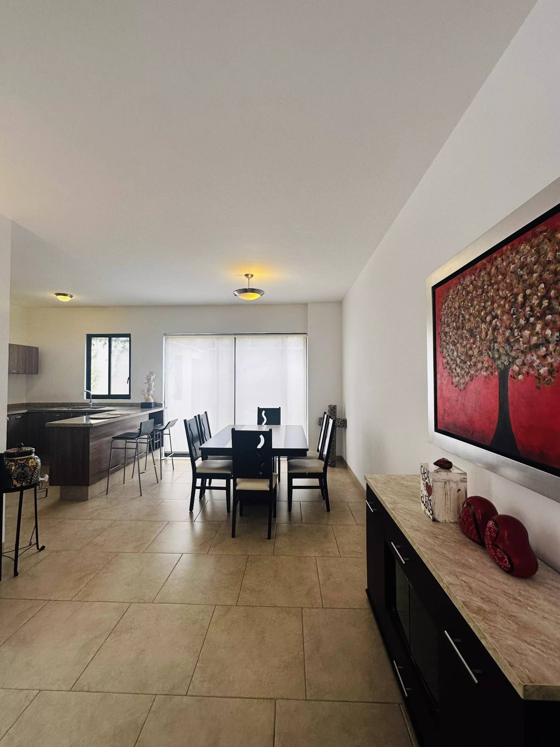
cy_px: 374
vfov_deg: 102.1
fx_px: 302
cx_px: 280
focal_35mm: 14
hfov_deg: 85.7
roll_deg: +0.0
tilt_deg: +0.5
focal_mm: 2.22
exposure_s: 1/120
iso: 100
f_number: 2.2
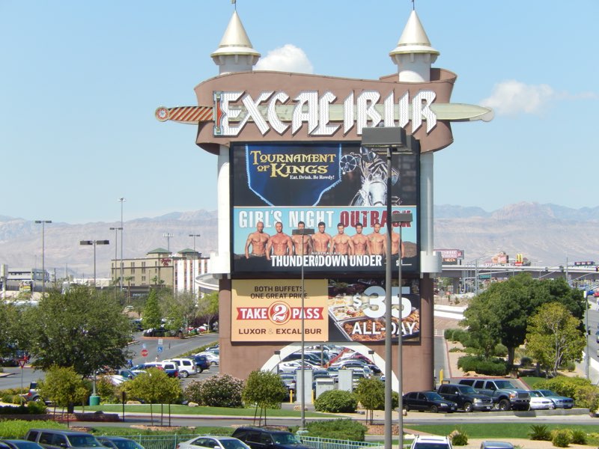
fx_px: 2319
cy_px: 224
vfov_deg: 11.1
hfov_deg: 14.7
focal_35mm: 134
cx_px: 300
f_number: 5.6
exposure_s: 1/500
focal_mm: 24.1
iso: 125
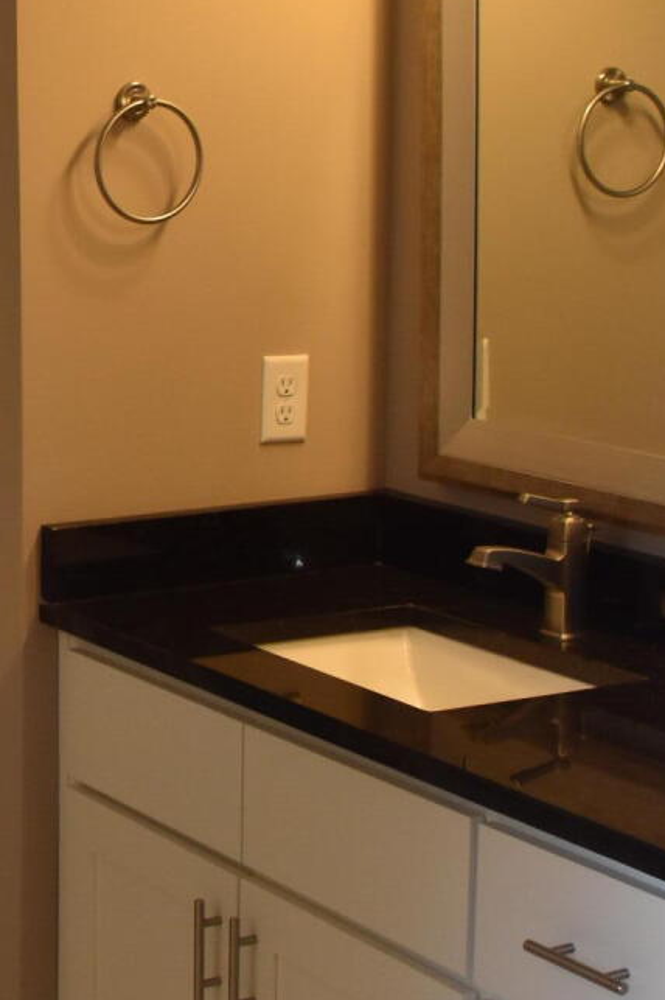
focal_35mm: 84
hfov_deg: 15.2
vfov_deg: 24.1
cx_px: -294
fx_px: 2330
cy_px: 369
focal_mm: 18
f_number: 5.6
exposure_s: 1/125
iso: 800
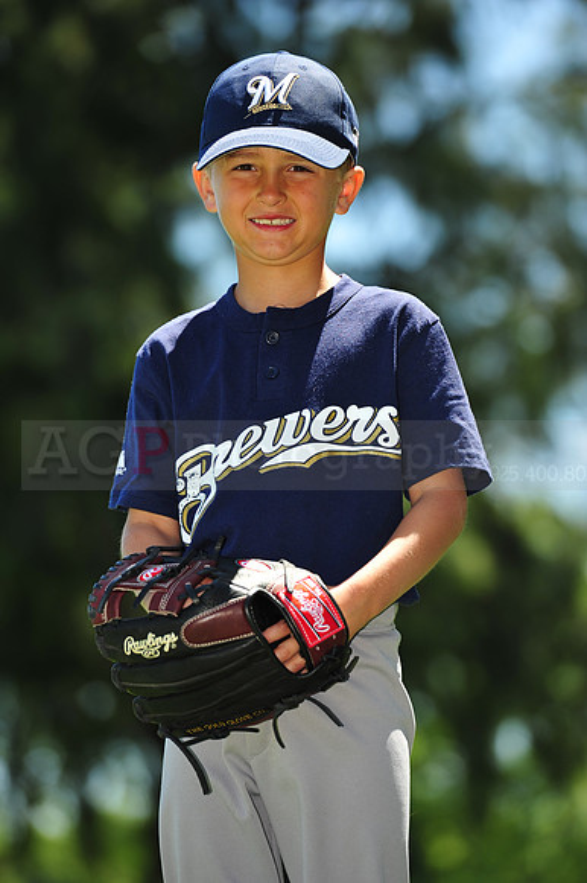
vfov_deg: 10.3
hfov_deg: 6.9
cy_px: 442
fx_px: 4897
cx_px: 294
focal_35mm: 200
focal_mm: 200
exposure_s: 1/500
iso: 200
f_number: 4
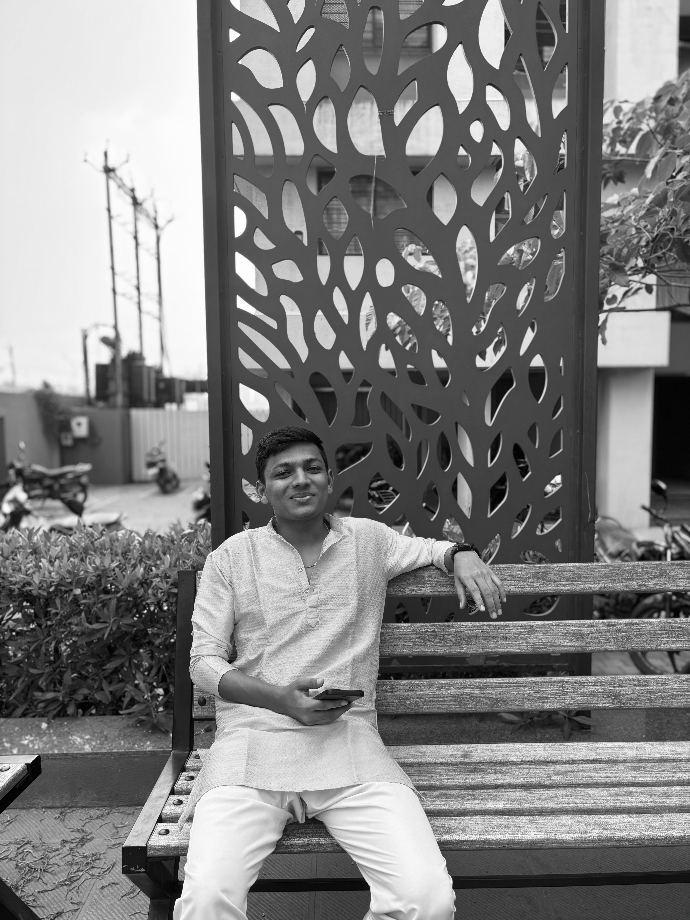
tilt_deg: -4.9
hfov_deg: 53.1
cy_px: 460
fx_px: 691
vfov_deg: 67.3
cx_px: 345
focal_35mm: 26
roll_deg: -0.8
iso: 50
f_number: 1.6
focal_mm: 5.96
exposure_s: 1/350
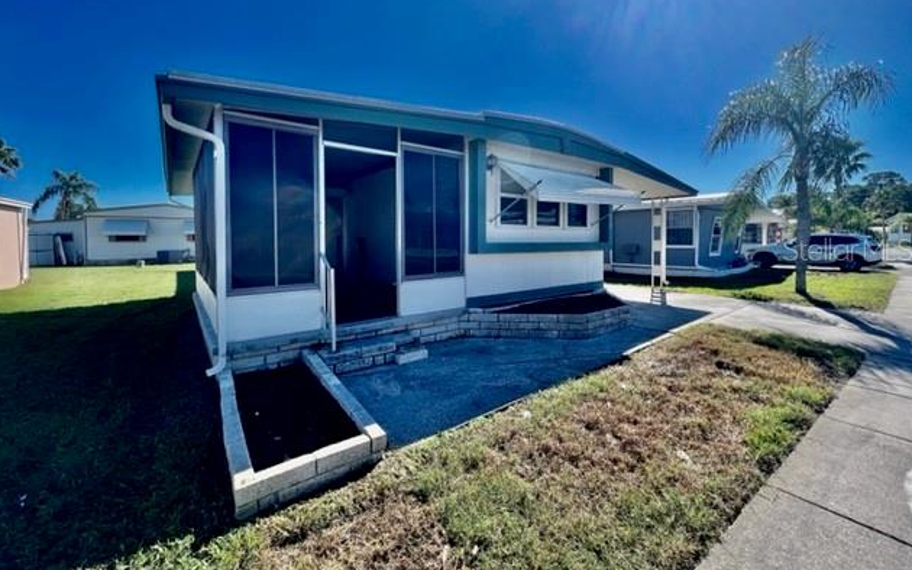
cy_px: 249
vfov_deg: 78.3
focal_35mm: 14
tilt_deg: -2.5
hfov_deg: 105.3
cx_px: 456
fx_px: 348
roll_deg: +0.2
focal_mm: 1.57
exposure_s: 1/840
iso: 32
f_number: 1.8
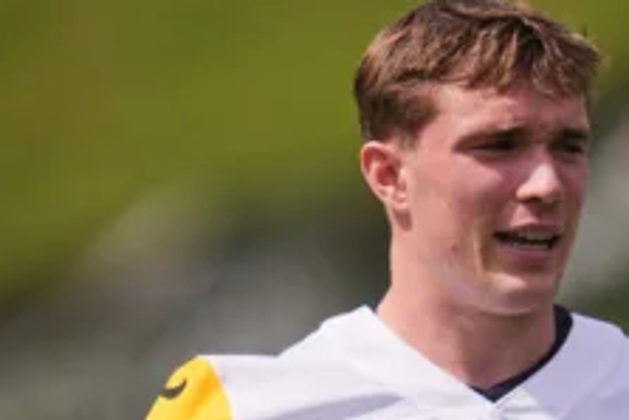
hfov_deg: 2.0
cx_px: 512
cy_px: 364
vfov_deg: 1.3
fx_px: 18042
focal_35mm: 1032
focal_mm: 560
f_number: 4
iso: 160
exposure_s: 1/2000
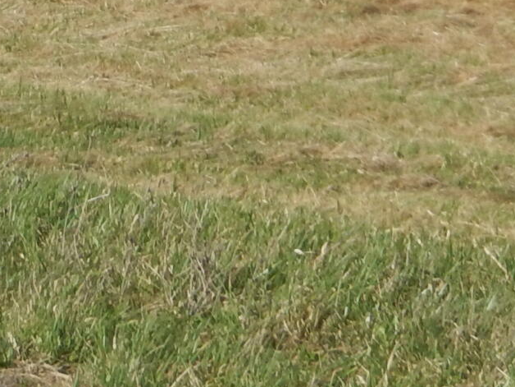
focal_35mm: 320
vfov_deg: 4.6
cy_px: -348
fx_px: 4761
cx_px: -449
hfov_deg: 6.1
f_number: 4.8
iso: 125
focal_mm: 12
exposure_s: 1/1000
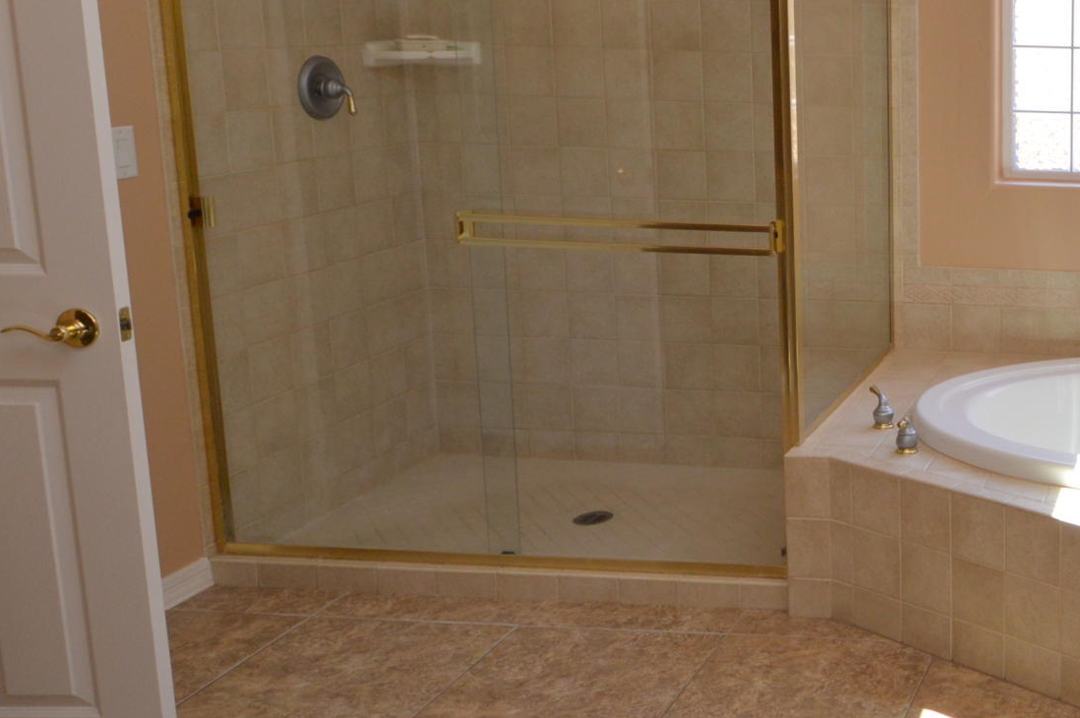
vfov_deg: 32.3
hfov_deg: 39.2
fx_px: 1229
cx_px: 1178
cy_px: 228
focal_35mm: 41
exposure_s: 1/100
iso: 400
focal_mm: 10
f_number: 5
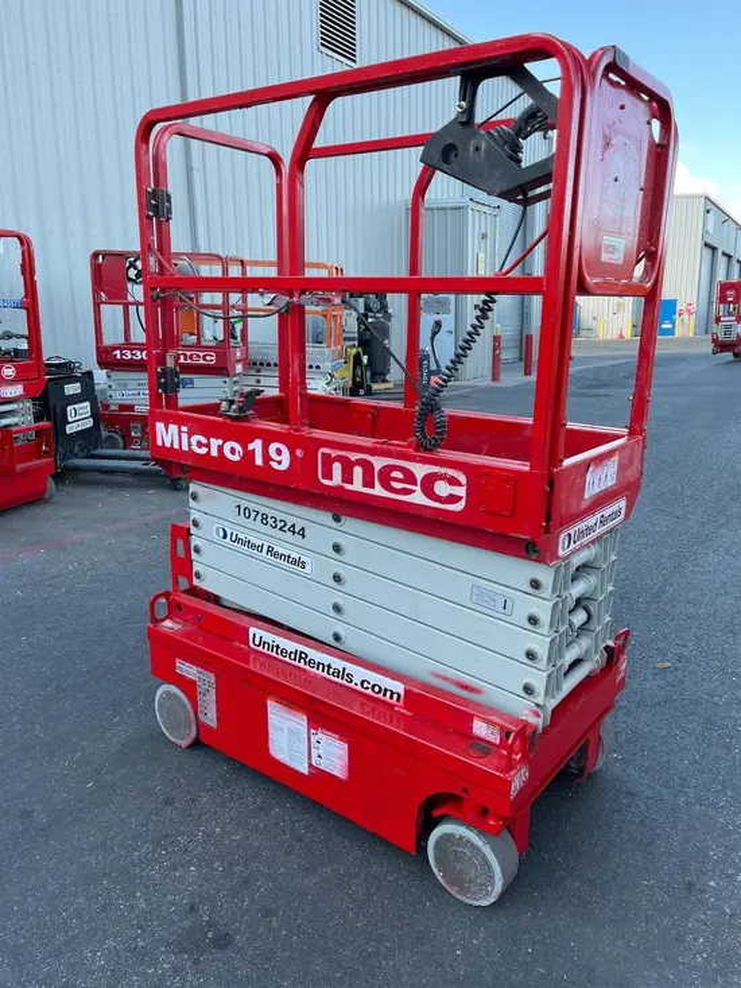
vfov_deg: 67.3
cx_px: 370
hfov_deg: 53.1
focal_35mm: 26
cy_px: 494
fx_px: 742
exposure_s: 1/302
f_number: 1.6
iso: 50
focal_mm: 5.1
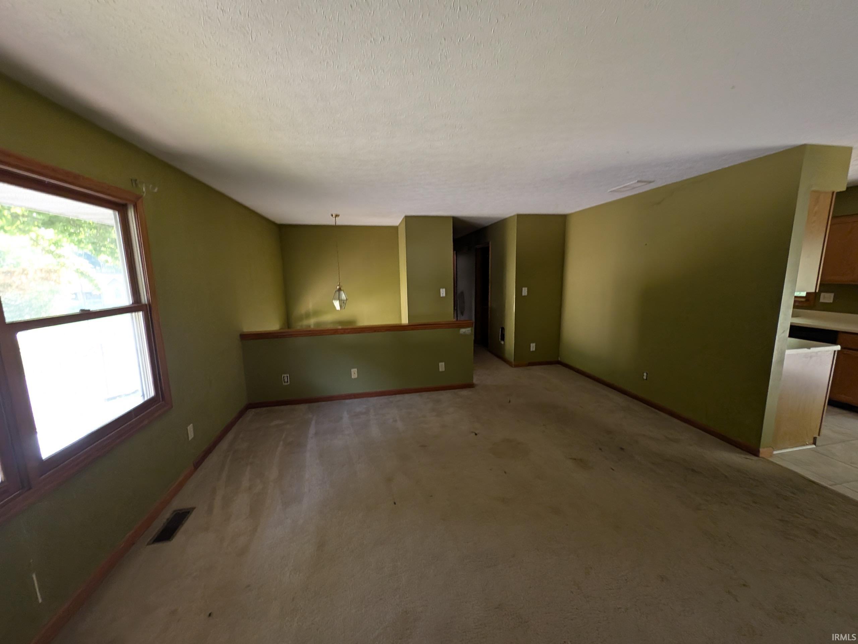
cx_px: 429
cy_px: 322
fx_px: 297
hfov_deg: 110.5
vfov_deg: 94.5
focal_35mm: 12
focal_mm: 2.23
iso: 247
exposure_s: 1/61.6
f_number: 1.95
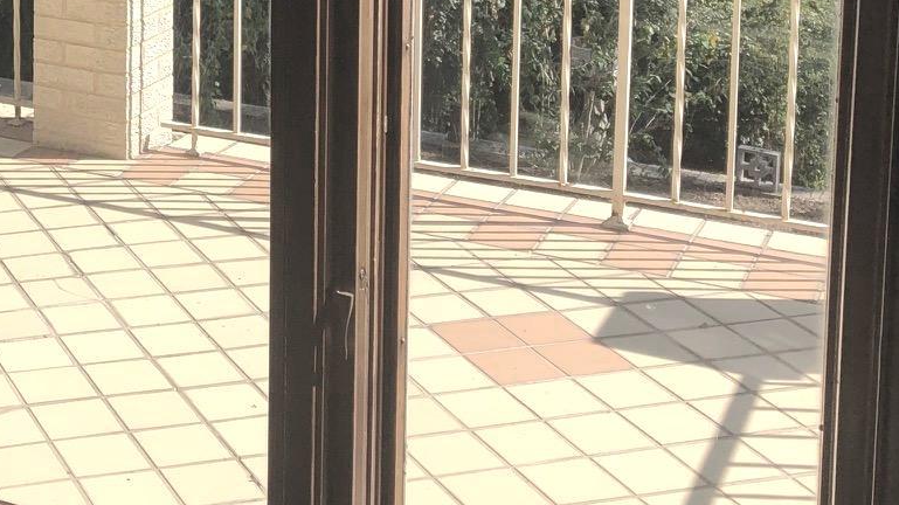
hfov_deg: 25.3
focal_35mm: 80
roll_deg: +0.0
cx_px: 12
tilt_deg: -8.1
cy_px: -182
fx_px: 1906
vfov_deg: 14.4
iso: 20
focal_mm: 3.99
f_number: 1.8
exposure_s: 1/1600
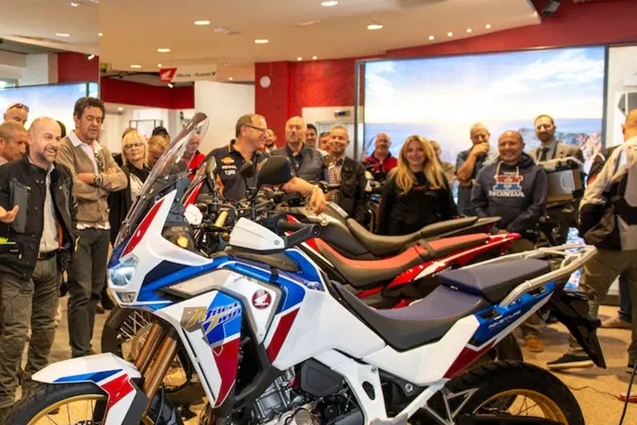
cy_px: 230
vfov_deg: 31.9
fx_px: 743
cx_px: 136
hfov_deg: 44.4
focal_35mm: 42
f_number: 4.5
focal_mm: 24
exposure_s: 1/125
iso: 1000
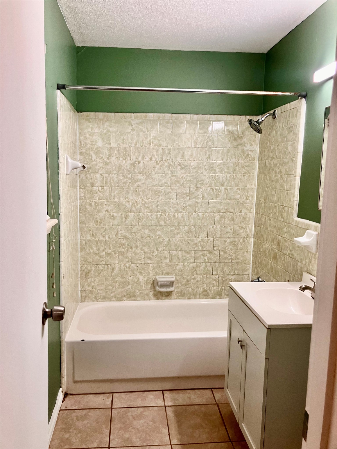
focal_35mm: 28
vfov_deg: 63.4
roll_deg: -0.3
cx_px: 168
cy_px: 224
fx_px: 363
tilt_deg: -6.2
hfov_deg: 49.7
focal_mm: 3.99
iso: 80
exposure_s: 1/60
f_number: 1.8
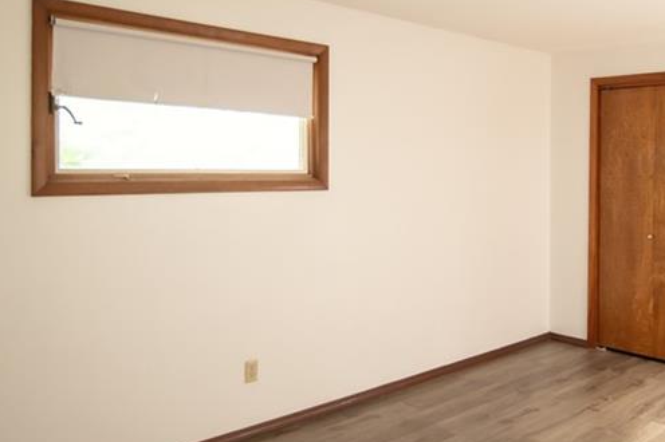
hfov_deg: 55.5
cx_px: 465
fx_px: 609
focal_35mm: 33
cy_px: 165
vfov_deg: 39.6
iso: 1250
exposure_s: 1/200
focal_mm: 16
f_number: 2.8
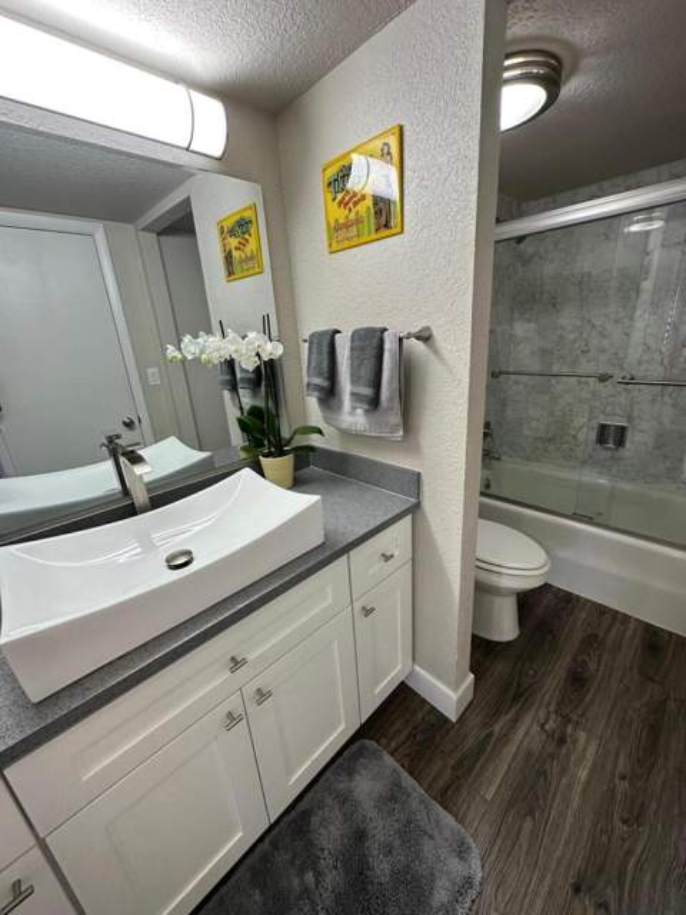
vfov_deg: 102.1
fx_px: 370
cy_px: 458
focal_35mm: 14
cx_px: 343
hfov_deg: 85.7
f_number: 2.2
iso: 160
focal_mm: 2.22
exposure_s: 1/120
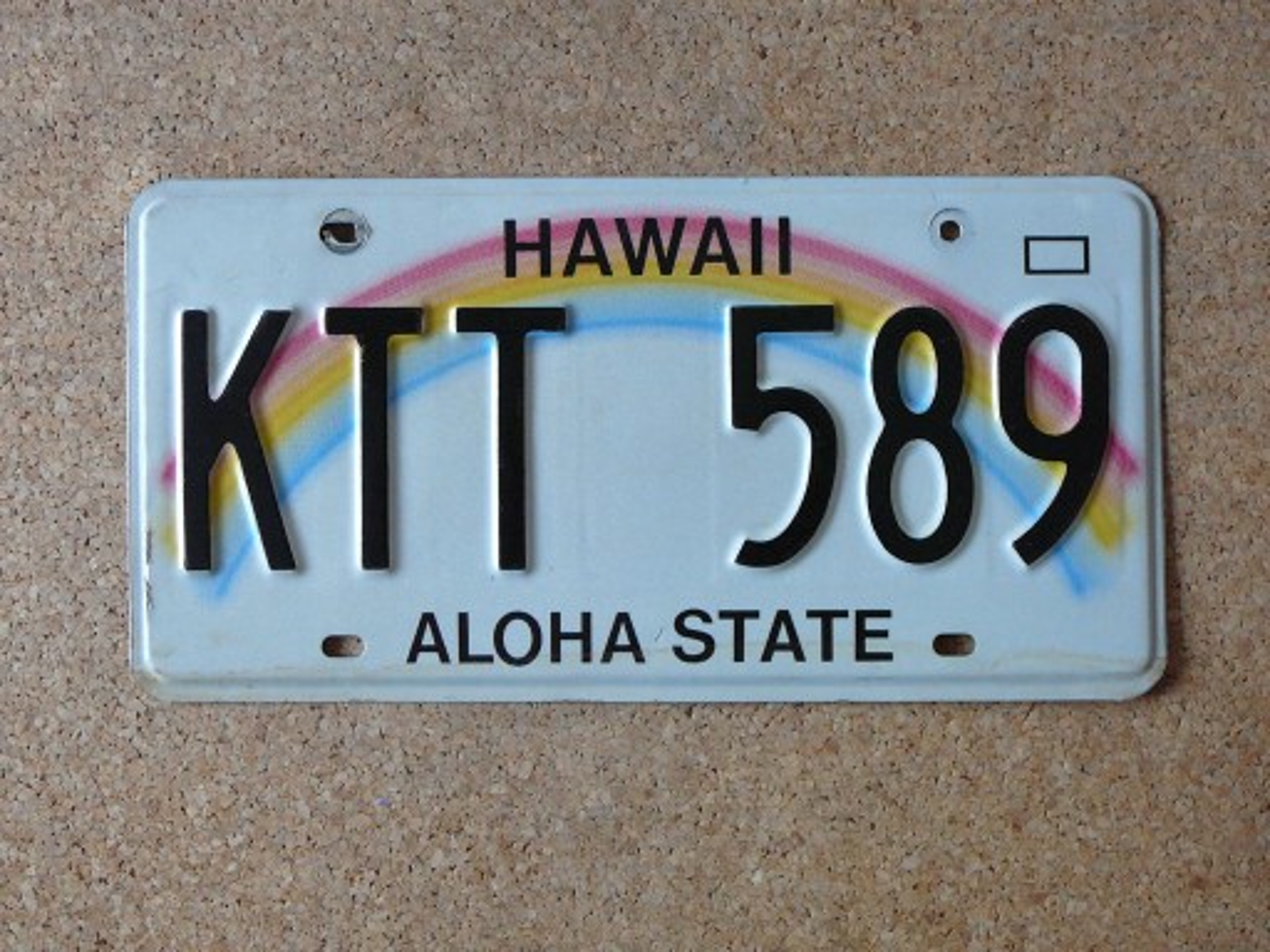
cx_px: 635
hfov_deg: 42.1
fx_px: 1651
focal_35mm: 45
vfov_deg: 32.2
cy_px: 476
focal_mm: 6.7
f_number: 3.2
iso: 200
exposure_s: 1/15
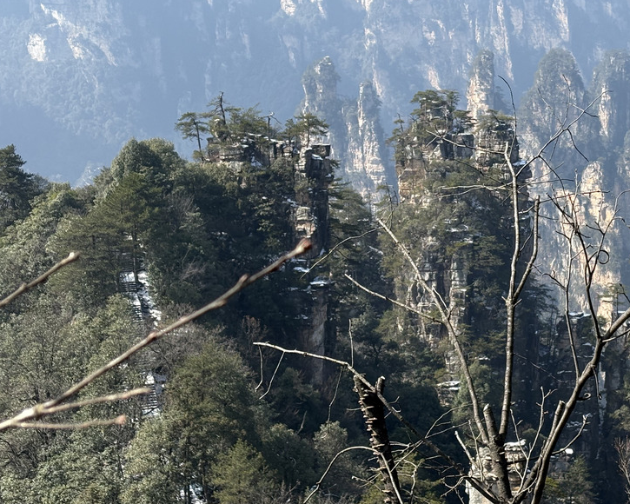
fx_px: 1566
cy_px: 229
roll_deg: -0.5
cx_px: 508
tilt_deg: -11.3
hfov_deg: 22.4
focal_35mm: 84
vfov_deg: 18.3
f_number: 1.6
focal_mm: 5.96
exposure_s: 1/1553
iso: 40
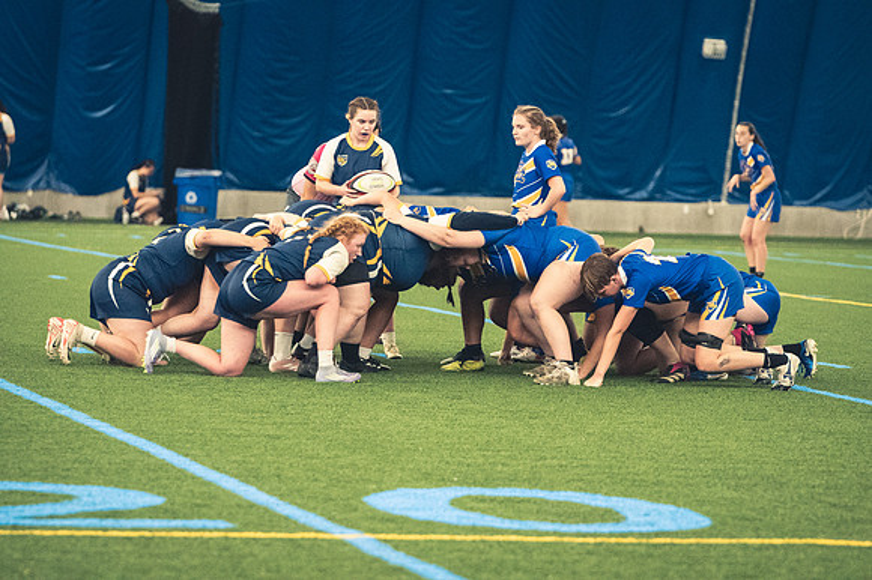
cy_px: 290
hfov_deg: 10.2
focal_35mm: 202
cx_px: 436
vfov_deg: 6.8
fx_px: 4890
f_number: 2.8
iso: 12800
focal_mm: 135
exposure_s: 1/500
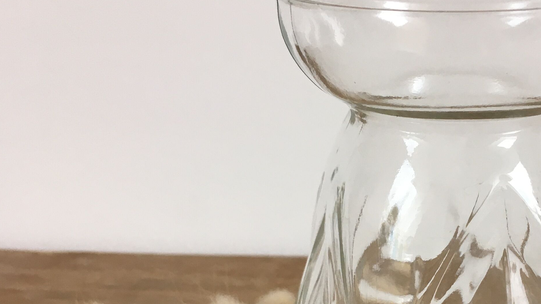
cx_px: 429
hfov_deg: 30.3
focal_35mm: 68
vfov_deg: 17.6
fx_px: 976
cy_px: 251
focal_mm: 4.15
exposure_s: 1/33
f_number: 2.2
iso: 25
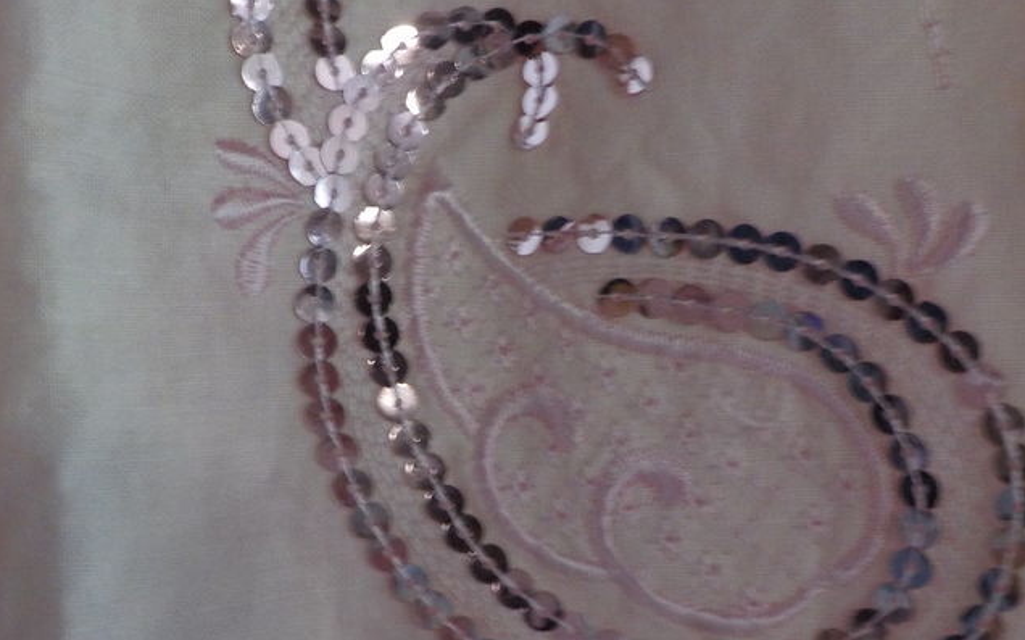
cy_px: 279
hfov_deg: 40.3
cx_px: 517
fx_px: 1396
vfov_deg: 25.8
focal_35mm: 50
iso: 400
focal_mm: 4.1
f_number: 3.3
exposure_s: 1/20
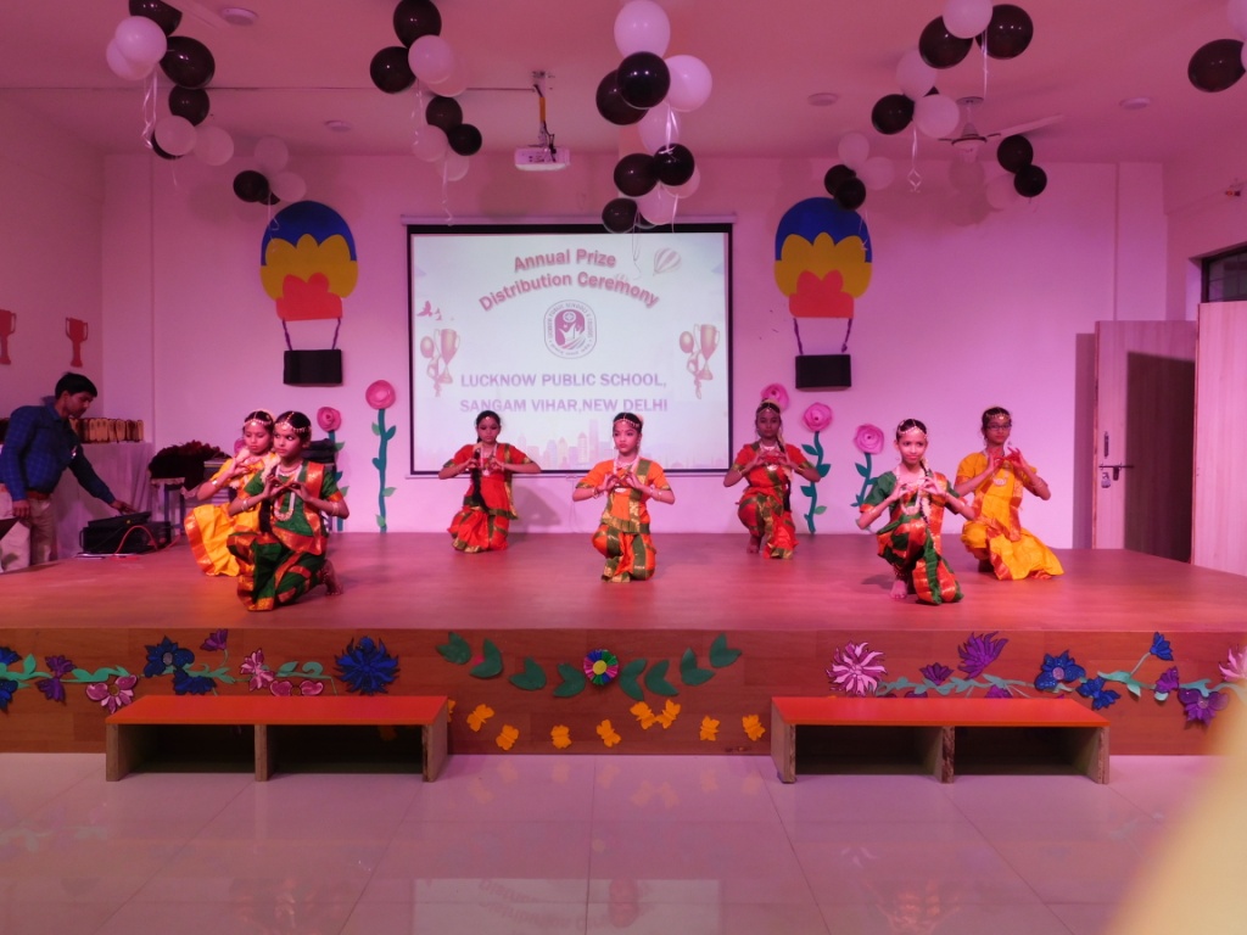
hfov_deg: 60.0
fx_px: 1081
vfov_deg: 46.8
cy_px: 468
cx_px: 624
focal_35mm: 30
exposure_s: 1/30
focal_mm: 5.3
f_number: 3.2
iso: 140
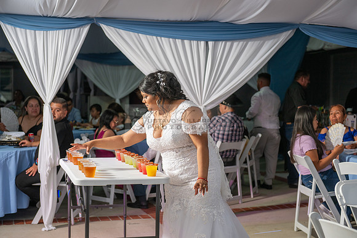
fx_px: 615
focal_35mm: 62
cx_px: 178
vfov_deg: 21.9
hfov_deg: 32.4
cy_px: 119
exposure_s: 1/125
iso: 250
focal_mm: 62
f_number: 3.5
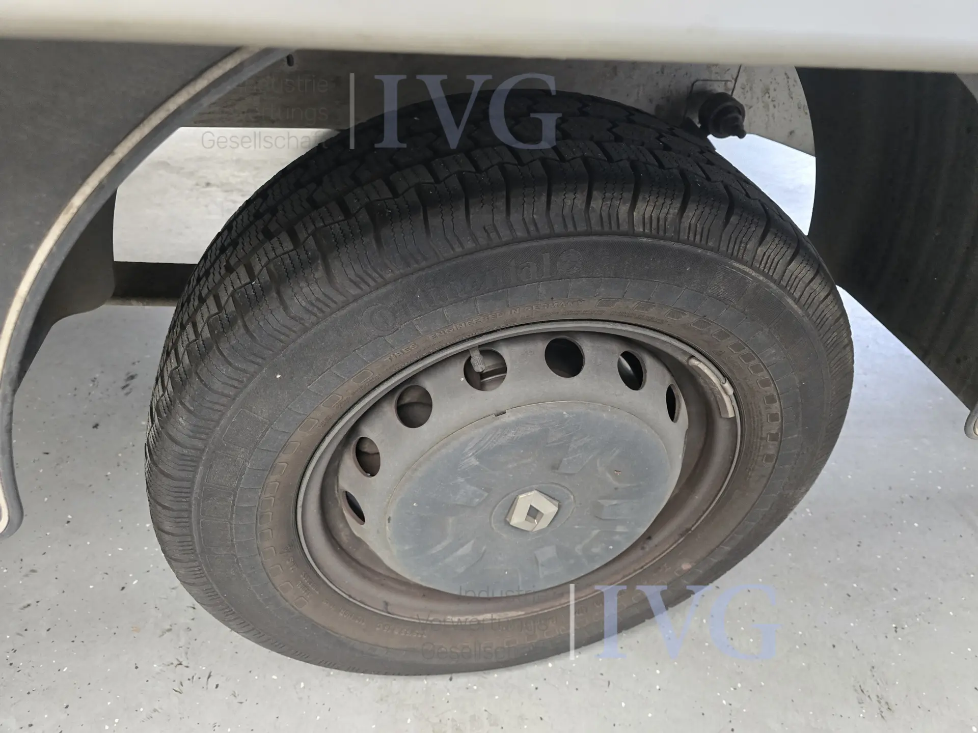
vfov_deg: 58.9
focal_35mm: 23
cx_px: 489
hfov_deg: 73.9
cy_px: 366
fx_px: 650
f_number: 1.7
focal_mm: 6.3
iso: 640
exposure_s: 1/100
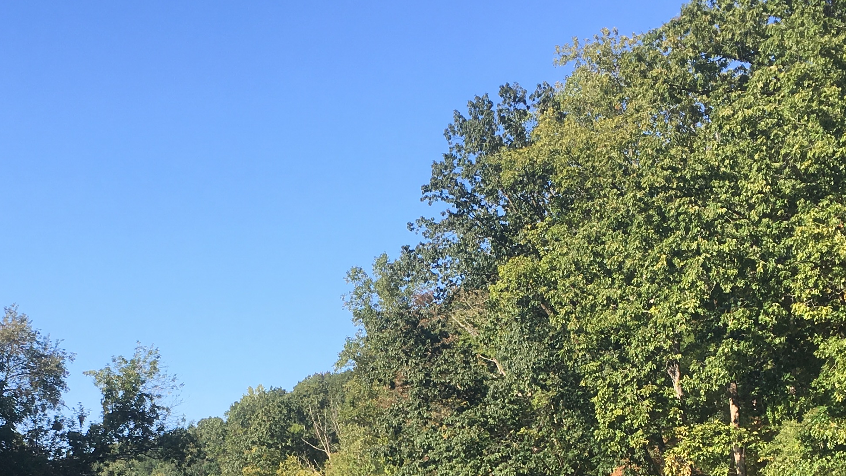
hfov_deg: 32.3
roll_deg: +3.2
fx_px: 1458
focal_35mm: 65
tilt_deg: +1.4
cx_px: 354
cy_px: 501
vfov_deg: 18.0
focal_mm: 4.15
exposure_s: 1/801
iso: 25
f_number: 2.2
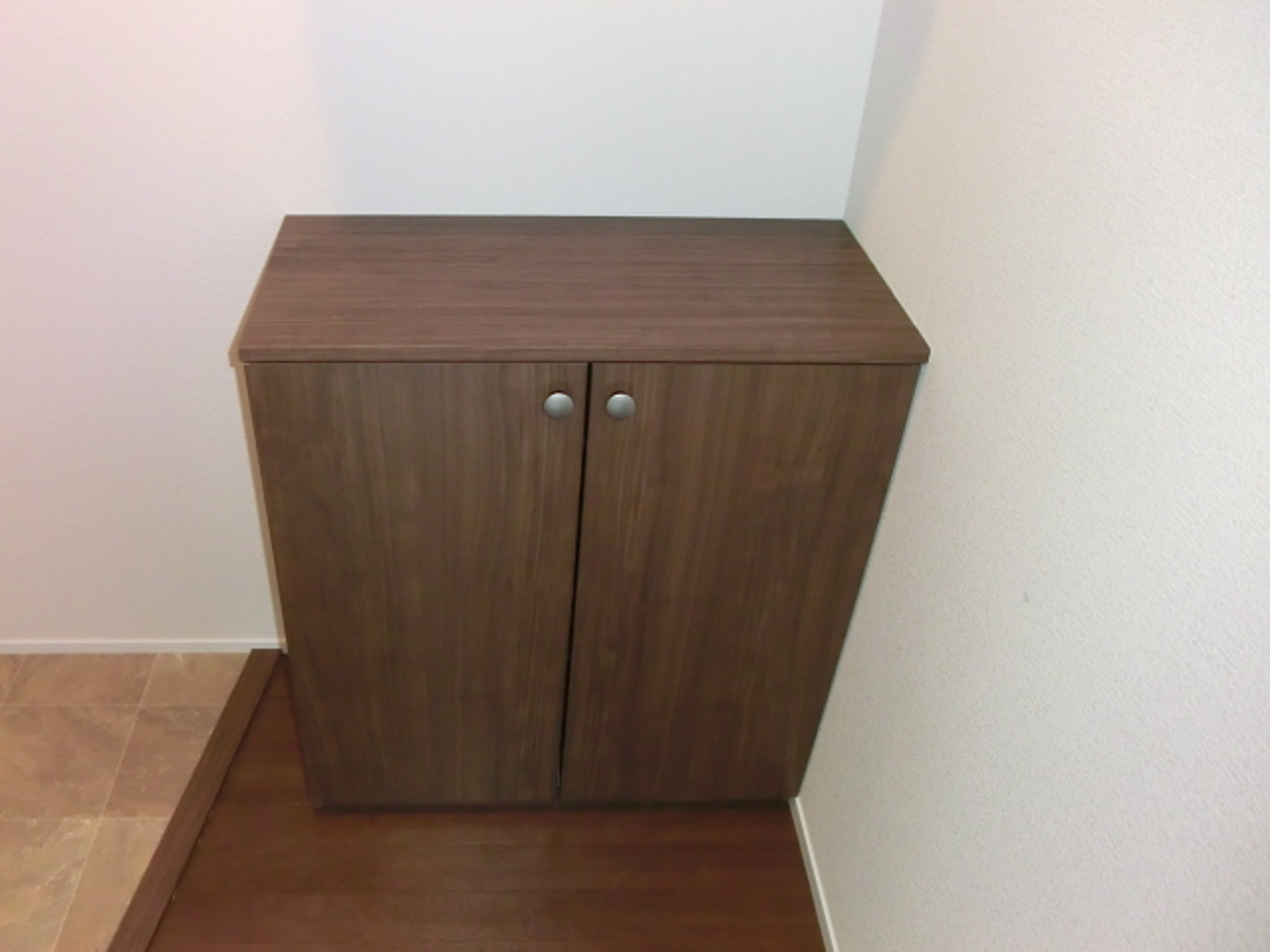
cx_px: 635
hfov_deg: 55.4
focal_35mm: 33
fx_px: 1211
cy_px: 476
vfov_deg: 42.9
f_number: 3.7
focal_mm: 5.86
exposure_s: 1/40
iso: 400
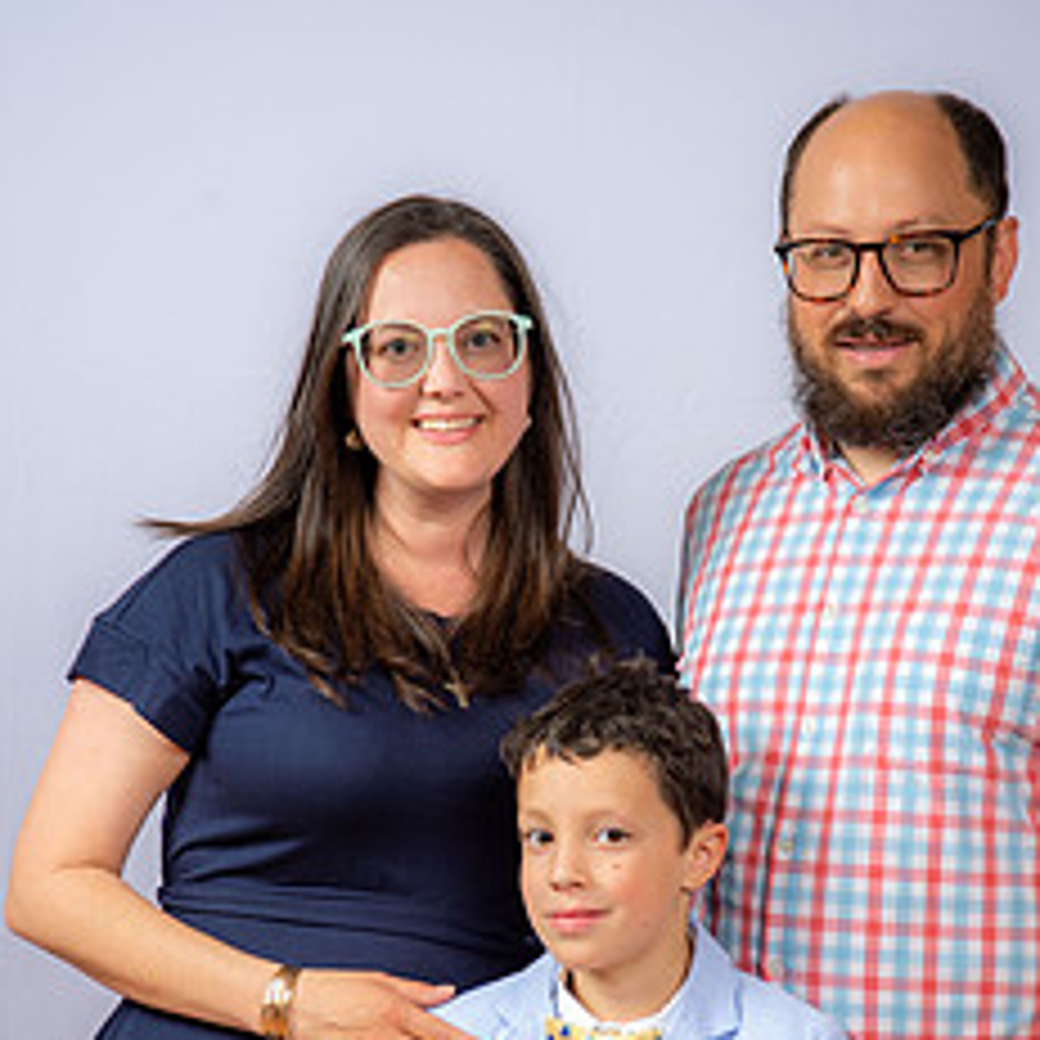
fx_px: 3705
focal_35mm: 109
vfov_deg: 15.9
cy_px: 824
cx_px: 651
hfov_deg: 16.0
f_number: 6.3
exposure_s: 1/160
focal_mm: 66
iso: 250
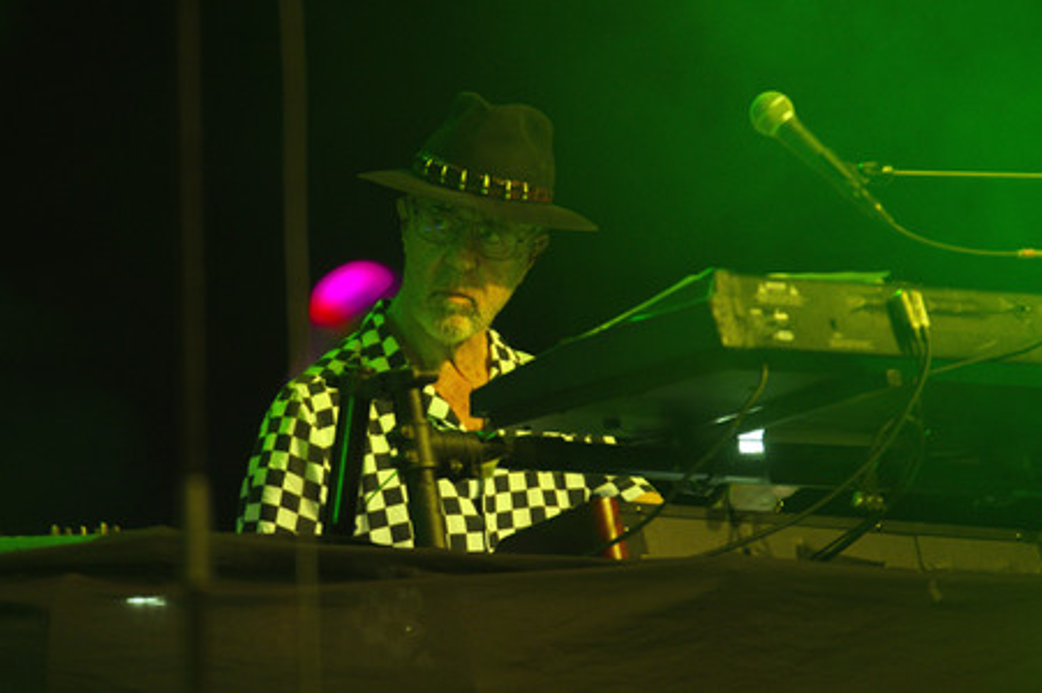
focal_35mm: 300
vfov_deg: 4.6
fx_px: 8677
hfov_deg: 6.9
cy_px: 346
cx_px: 521
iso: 1600
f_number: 2.8
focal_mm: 300
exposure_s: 1/125
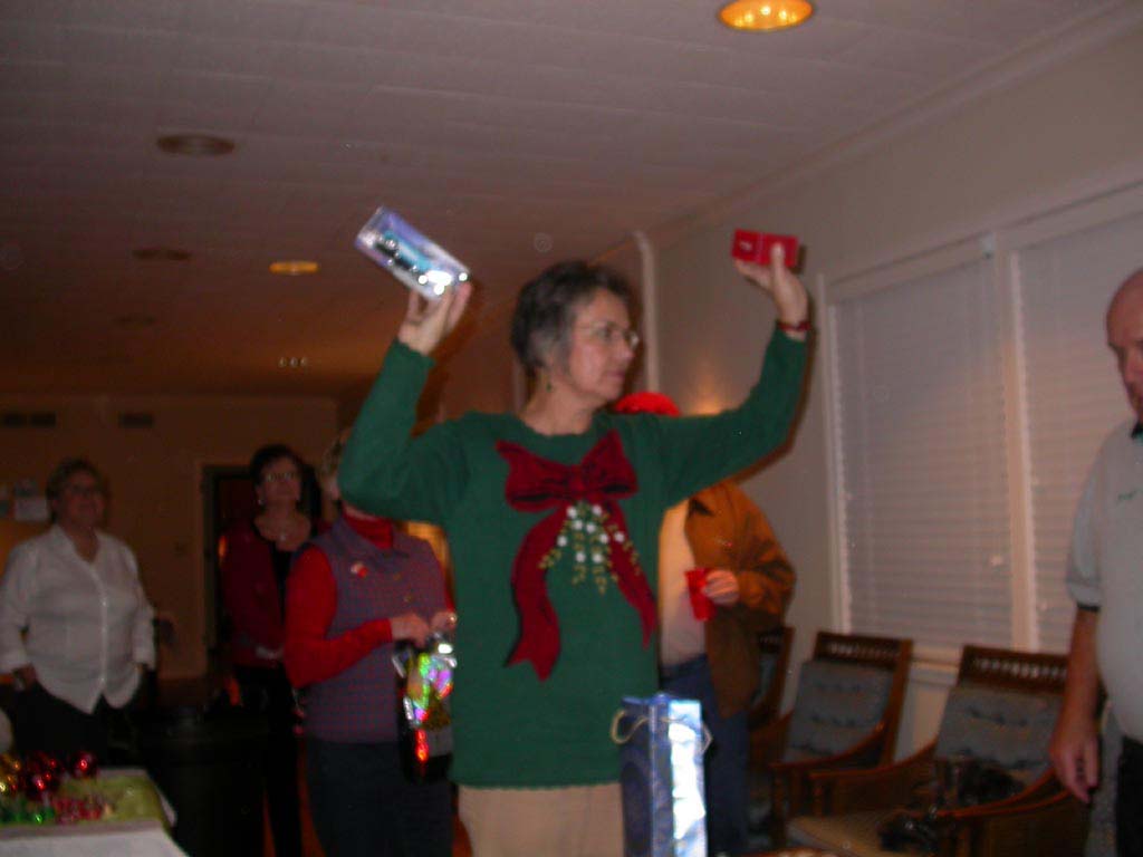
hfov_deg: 49.0
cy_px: 428
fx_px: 1255
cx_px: 572
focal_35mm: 38
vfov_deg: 37.7
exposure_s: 1/60
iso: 100
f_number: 2.6
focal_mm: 7.85
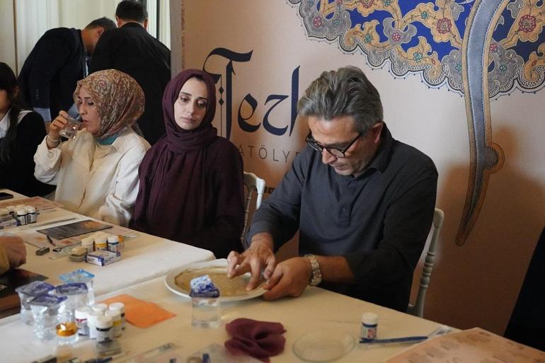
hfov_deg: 51.9
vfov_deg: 35.9
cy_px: 182
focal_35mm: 37
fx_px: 560
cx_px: 272
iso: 10000
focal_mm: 25
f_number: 2.8
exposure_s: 1/320
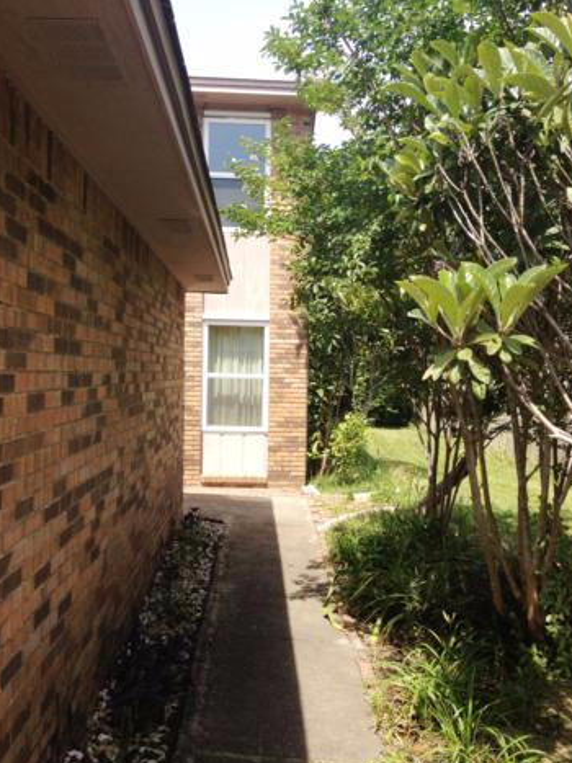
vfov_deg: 51.4
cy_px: 379
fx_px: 794
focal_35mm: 36
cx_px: 289
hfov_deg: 39.6
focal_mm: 4.28
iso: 64
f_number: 2.4
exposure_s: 1/649
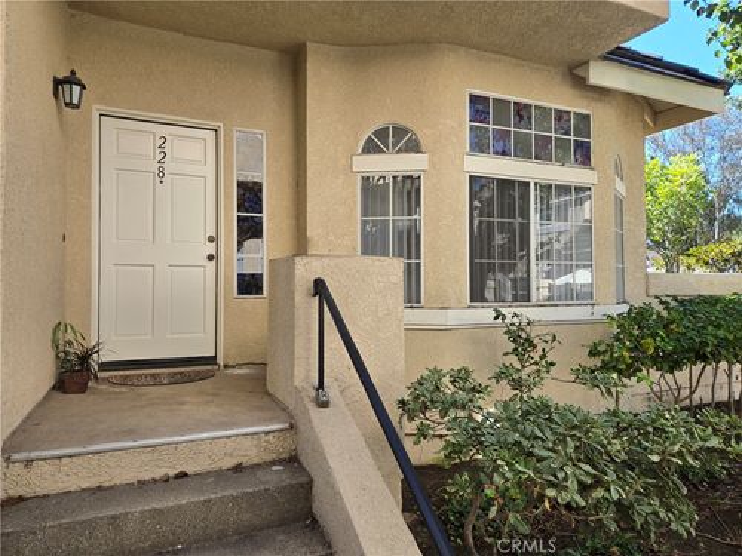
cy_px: 278
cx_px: 371
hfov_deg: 73.9
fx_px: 493
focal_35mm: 23
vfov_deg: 58.9
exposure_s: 1/249
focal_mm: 5.4
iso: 25
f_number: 1.8
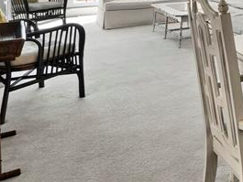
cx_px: 333
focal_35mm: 54
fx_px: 379
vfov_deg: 24.1
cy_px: -47
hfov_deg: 27.9
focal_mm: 7
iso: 320
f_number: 11
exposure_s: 1/2.5
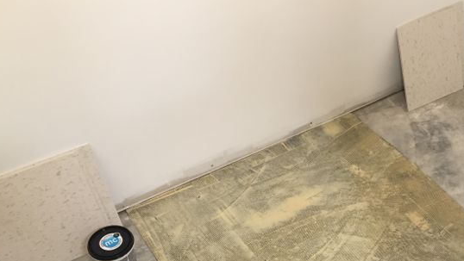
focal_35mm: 47
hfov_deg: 43.2
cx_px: 306
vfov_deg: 24.6
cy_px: 243
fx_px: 578
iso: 80
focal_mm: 4.15
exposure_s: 1/30
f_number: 2.2
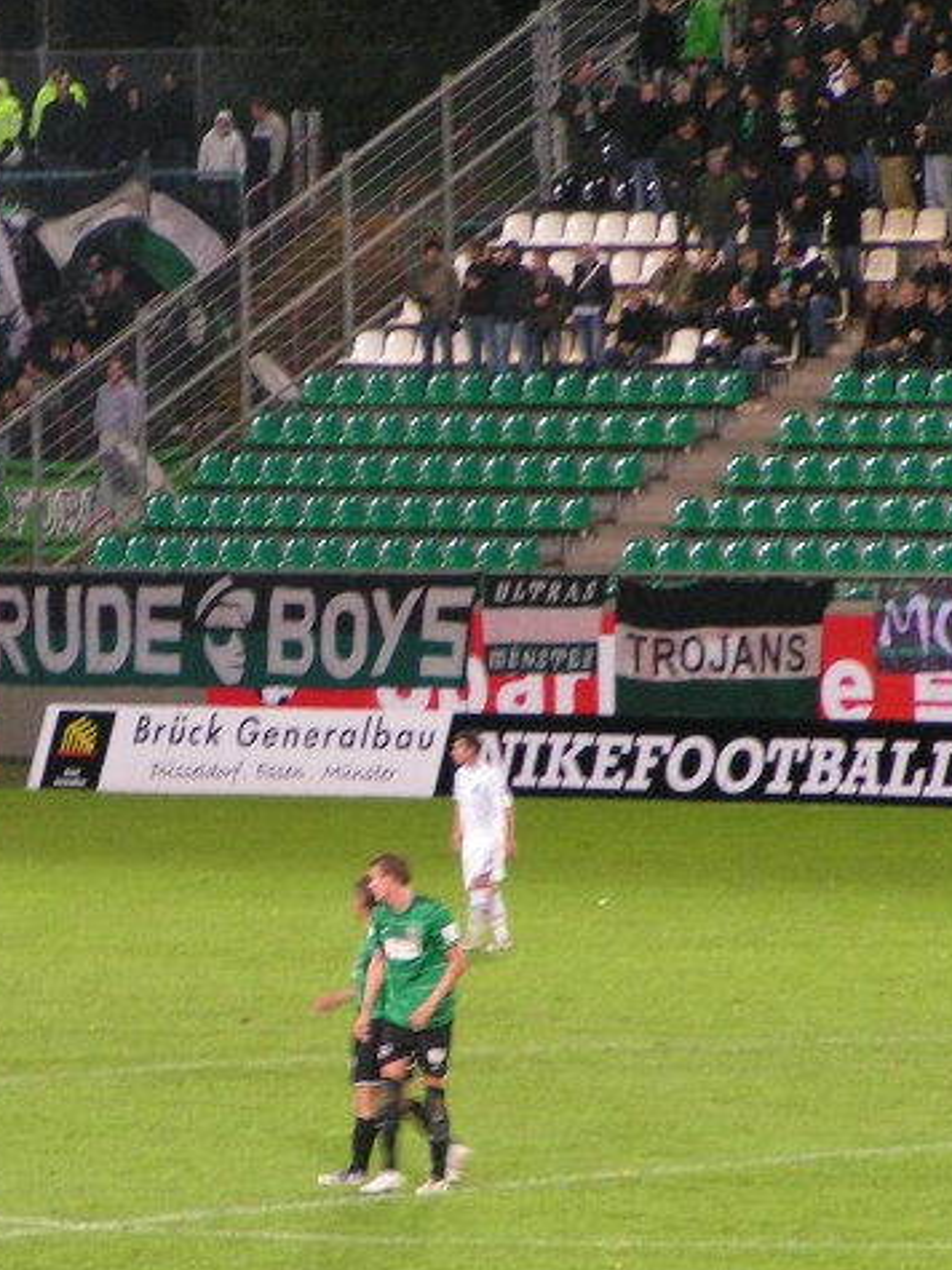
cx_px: 88
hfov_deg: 4.5
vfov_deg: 6.0
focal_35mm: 332
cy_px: 709
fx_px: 12180
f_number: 3.5
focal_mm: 30.1
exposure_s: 1/25
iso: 200
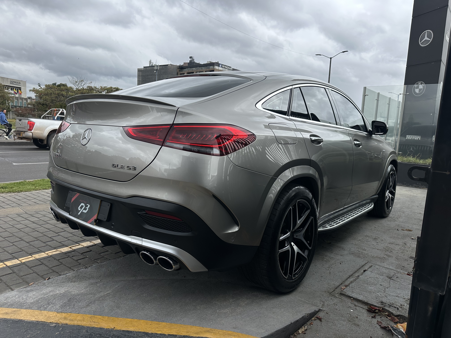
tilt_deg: -7.2
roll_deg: -3.4
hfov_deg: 71.6
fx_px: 313
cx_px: 226
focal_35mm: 24
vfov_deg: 56.8
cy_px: 169
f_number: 1.78
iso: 80
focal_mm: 6.86
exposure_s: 1/2070
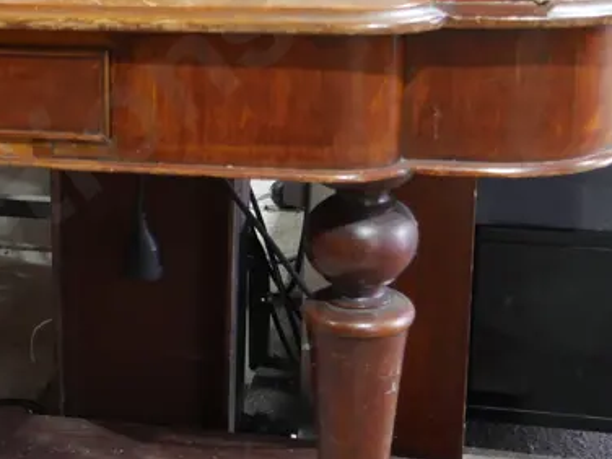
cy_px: 273
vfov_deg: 15.1
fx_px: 1733
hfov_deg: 19.2
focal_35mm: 98
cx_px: -72
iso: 1000
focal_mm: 18
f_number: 4
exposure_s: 1/60
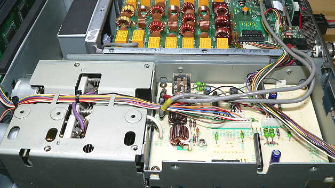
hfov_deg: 50.5
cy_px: 70
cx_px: 167
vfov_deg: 29.6
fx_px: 355
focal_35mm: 40
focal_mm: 6
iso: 80
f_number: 2.8
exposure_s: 1/50
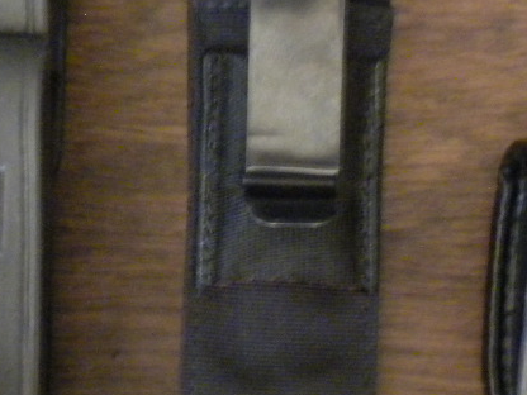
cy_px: 282
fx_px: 1385
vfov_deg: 16.2
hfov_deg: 21.5
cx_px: 244
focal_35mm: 91
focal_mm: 6.6
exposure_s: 1
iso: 800
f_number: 3.5
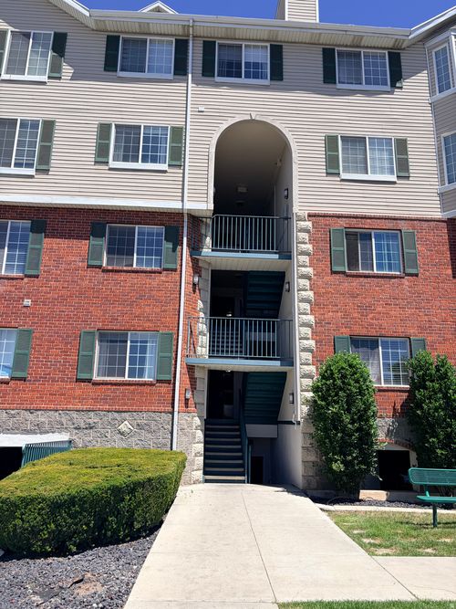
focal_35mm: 26
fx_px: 457
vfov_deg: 67.3
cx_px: 228
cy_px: 304
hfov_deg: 53.0
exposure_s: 1/2865
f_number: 1.6
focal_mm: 5.96
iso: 50
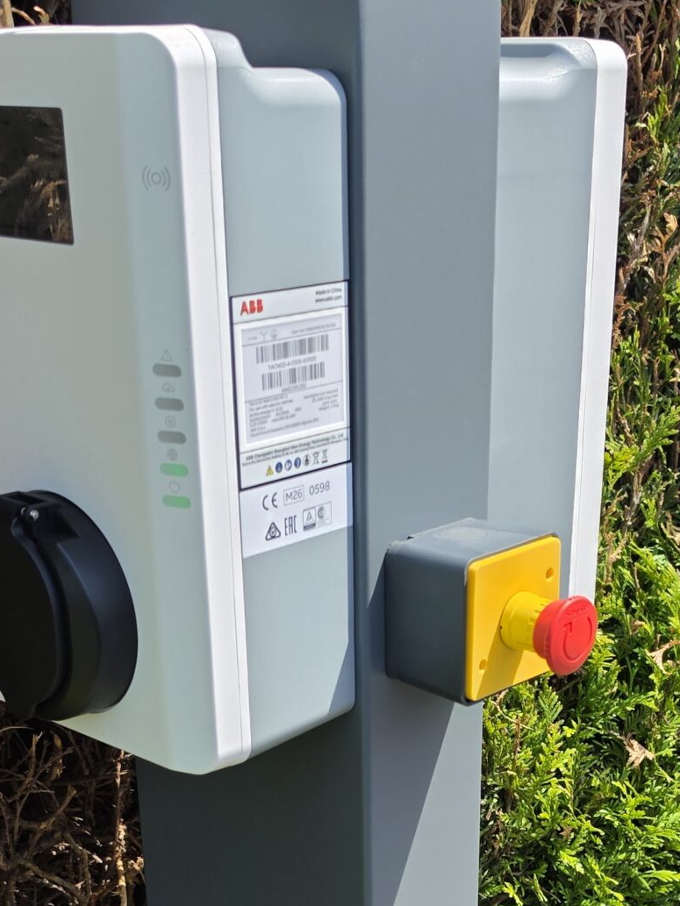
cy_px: 824
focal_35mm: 57
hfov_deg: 25.6
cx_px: 419
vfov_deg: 32.1
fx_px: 1493
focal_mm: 6.5
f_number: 1.4
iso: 64
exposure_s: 1/2985
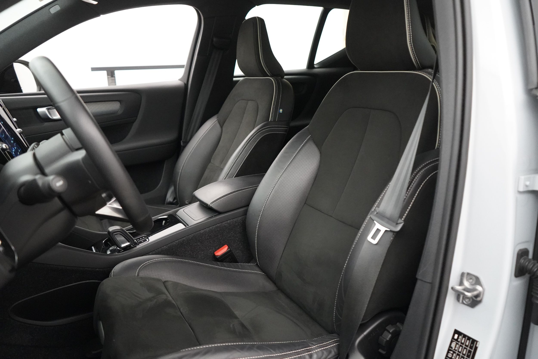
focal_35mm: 28
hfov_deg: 65.5
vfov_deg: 46.4
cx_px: 269
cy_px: 180
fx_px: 418
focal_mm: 28
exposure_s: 1/160
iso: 10000
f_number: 3.5
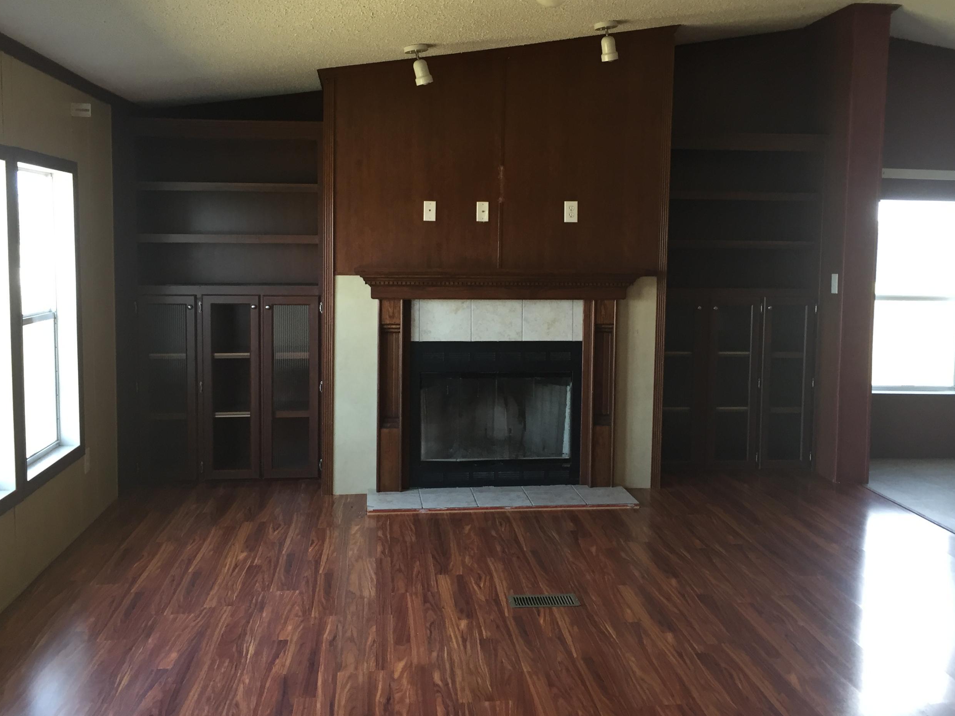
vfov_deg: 40.6
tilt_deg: -3.7
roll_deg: -1.6
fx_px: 966
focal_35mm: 35
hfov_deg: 52.6
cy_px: 320
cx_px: 497
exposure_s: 1/30
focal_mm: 4.15
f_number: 2.2
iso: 32
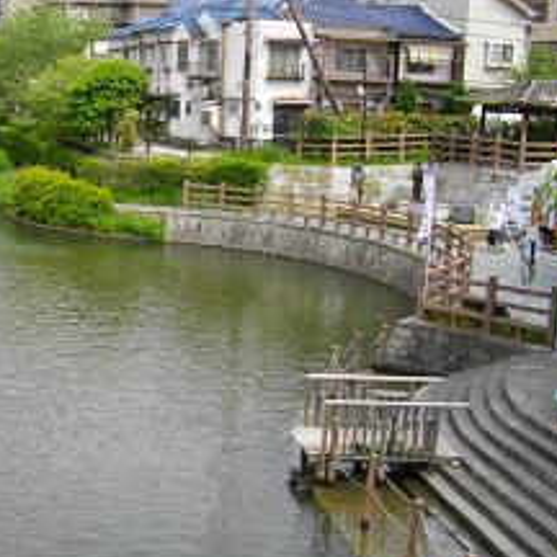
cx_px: 63
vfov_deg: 33.3
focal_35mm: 51
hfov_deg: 31.9
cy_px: 230
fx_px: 928
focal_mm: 5.7
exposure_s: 1/200
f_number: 5.5
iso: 100
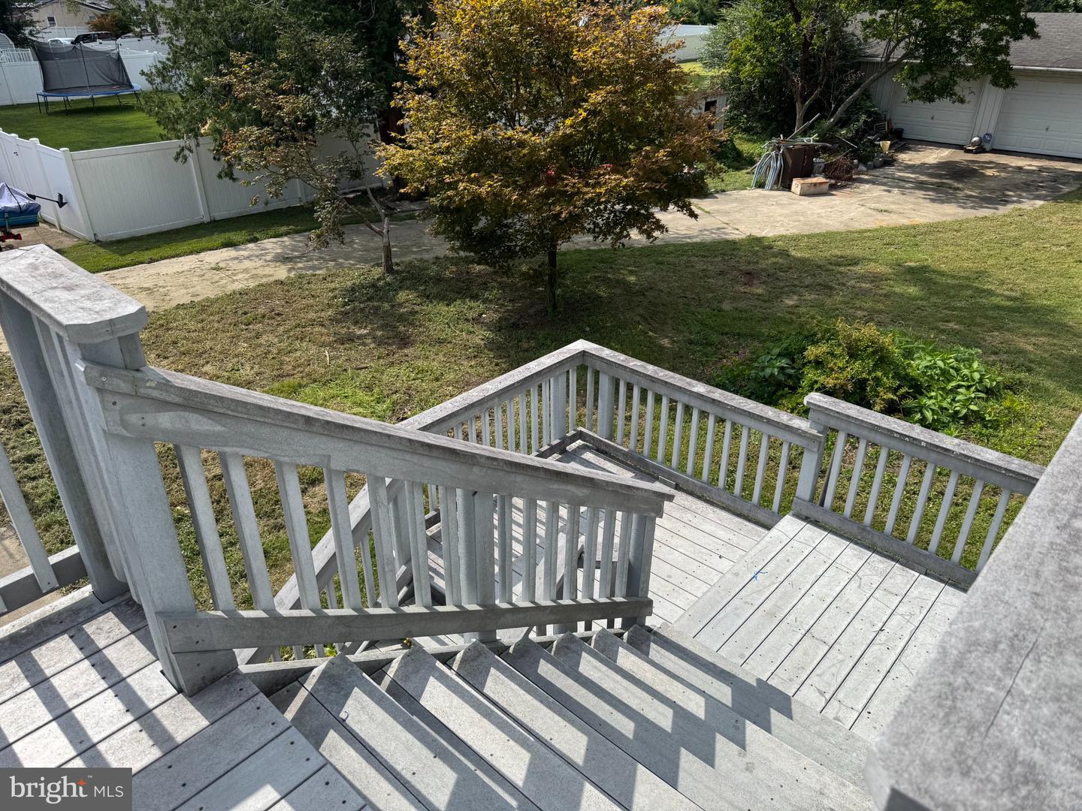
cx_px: 541
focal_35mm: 24
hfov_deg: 71.6
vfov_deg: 56.8
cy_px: 406
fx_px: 750
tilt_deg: -29.4
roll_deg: -0.1
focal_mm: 6.76
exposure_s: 1/4049
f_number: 1.78
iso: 80
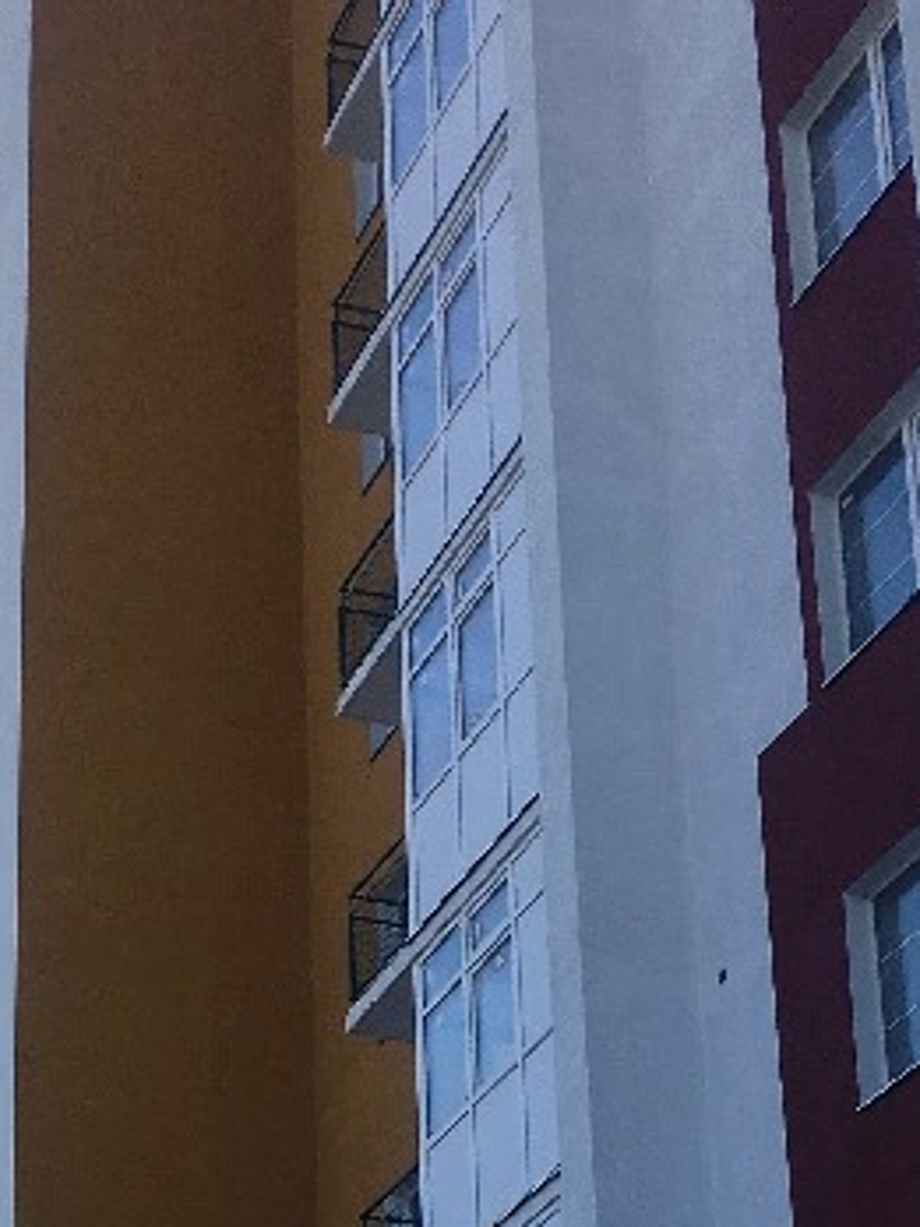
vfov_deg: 21.8
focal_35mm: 84
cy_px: 1407
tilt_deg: +19.4
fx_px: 2977
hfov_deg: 17.2
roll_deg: -0.8
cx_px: -11
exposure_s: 1/1637
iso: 25
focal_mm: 4.15
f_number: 2.2
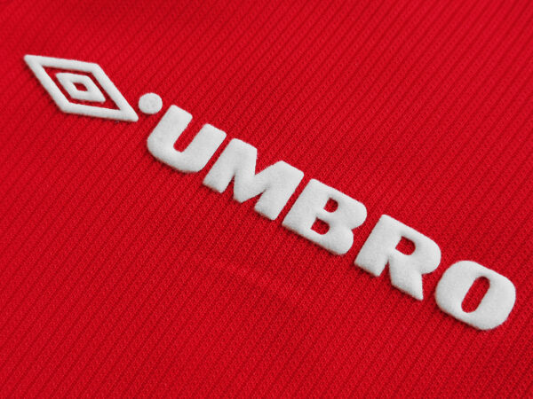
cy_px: 200
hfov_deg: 26.7
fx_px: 1124
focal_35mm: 73
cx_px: 266
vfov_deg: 20.2
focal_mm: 5.58
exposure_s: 1/134
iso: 50
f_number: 1.8
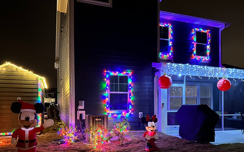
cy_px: 106
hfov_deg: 62.9
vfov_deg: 41.1
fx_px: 199
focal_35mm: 30
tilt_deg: +1.5
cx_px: 121
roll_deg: +0.3
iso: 2500
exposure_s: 1/15
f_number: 1.78
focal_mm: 6.86
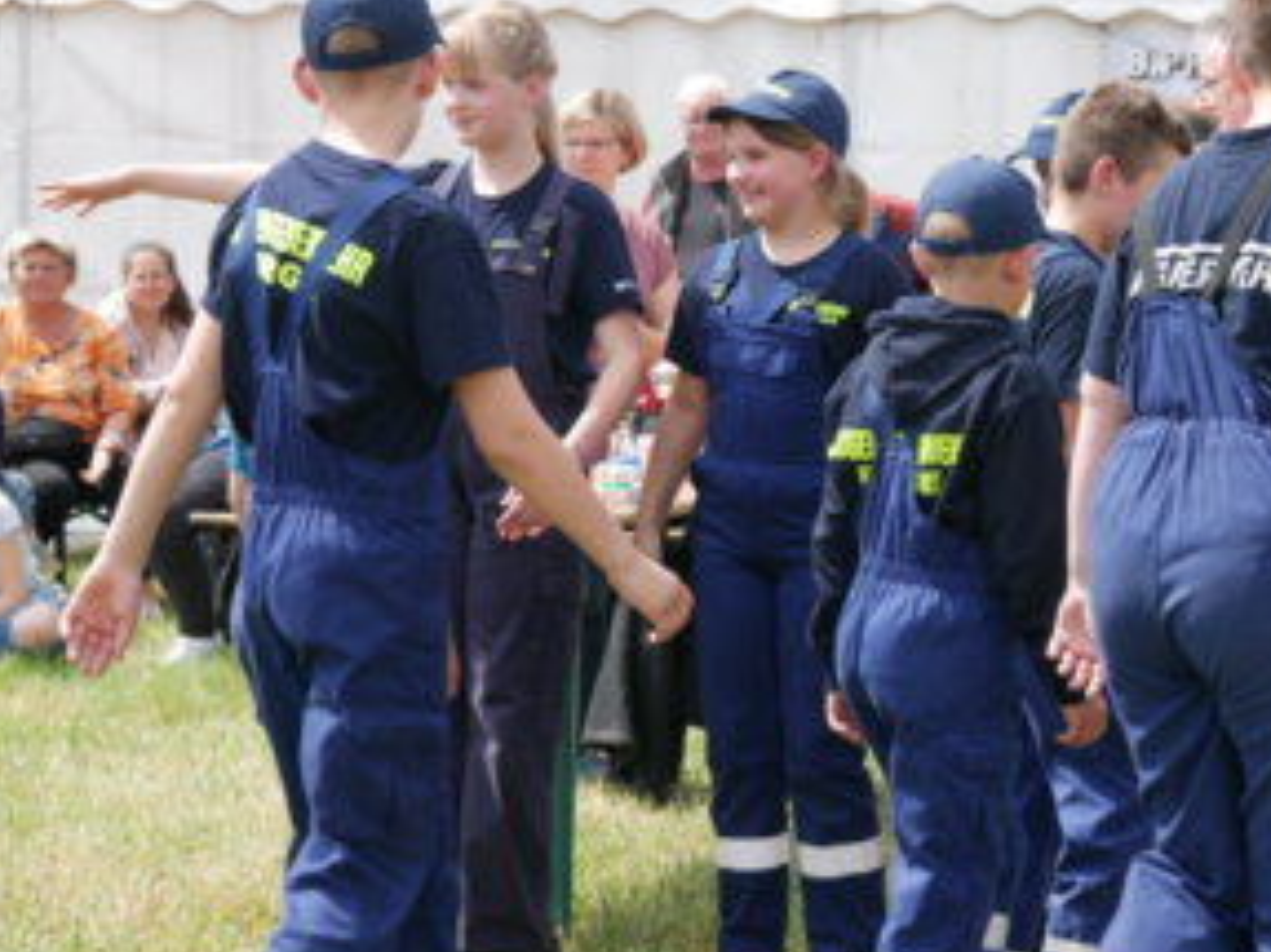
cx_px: 669
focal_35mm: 117
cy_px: 399
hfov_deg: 16.8
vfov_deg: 12.6
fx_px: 4294
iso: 200
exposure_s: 1/250
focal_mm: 42
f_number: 7.1
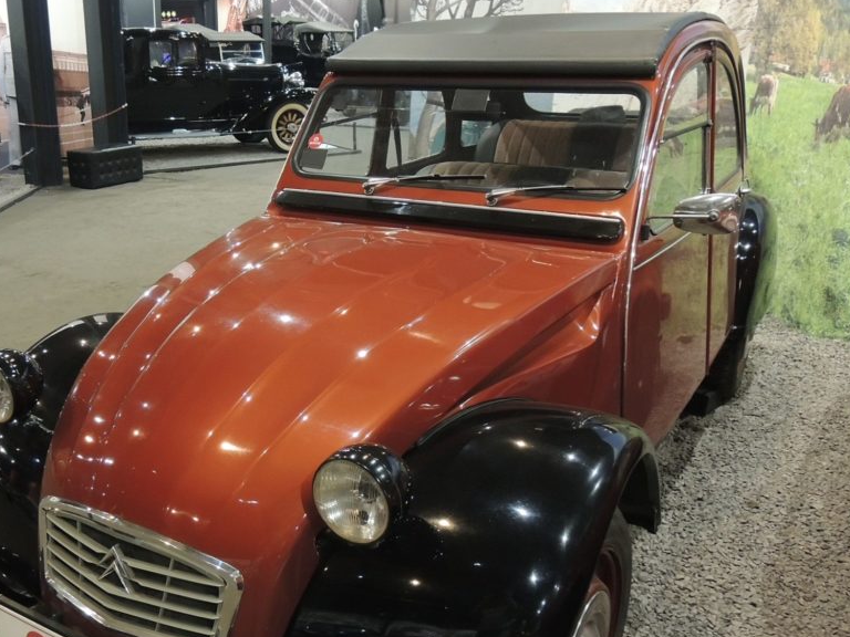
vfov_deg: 44.0
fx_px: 786
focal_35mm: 32
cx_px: 294
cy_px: 366
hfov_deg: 55.8
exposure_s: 1/15
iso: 1100
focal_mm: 4.3
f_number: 3
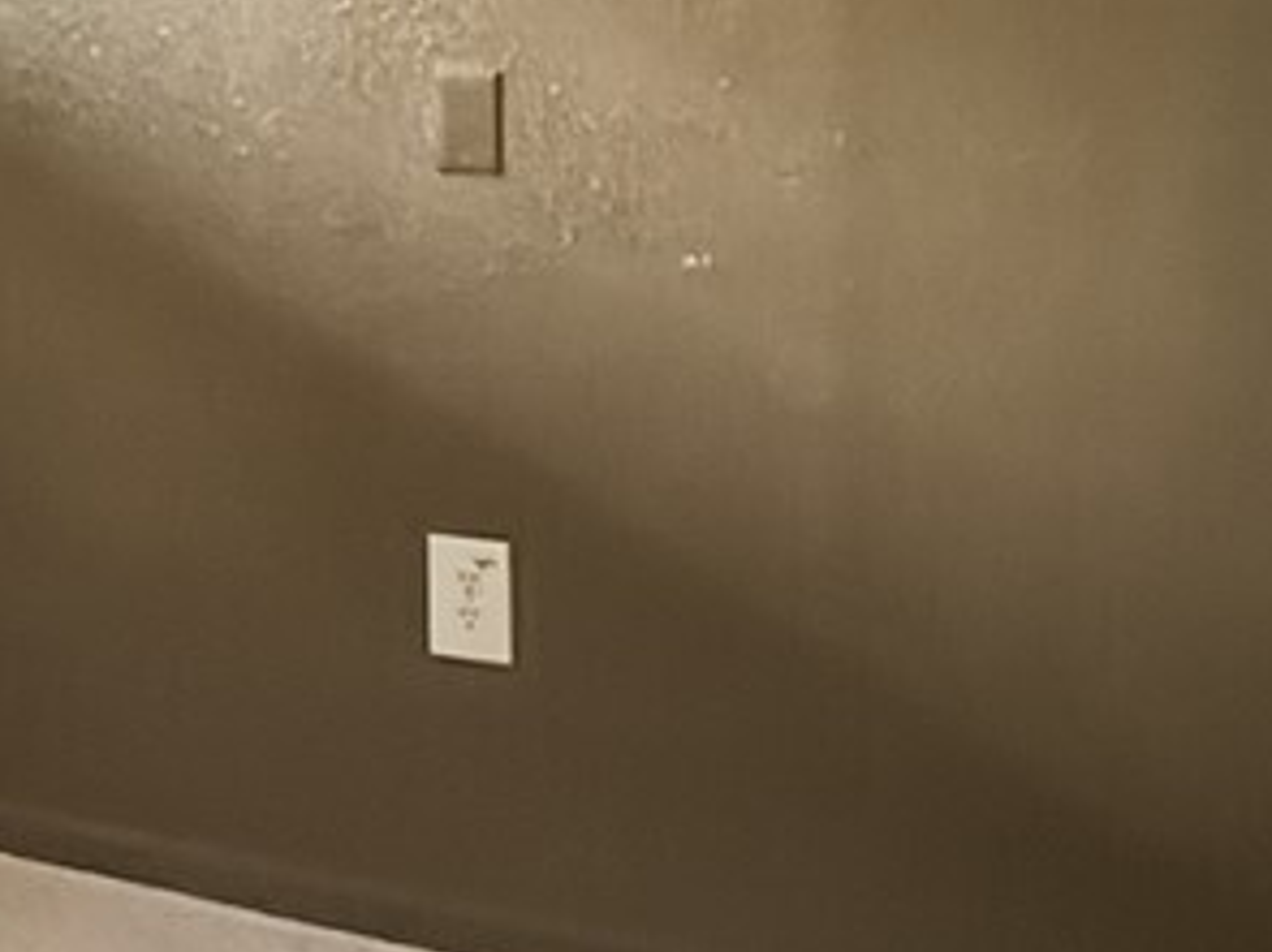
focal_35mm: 76
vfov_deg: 18.5
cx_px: -423
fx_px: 2792
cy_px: -138
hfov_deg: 22.7
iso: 1250
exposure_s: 1/30
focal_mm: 2.2
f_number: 2.2
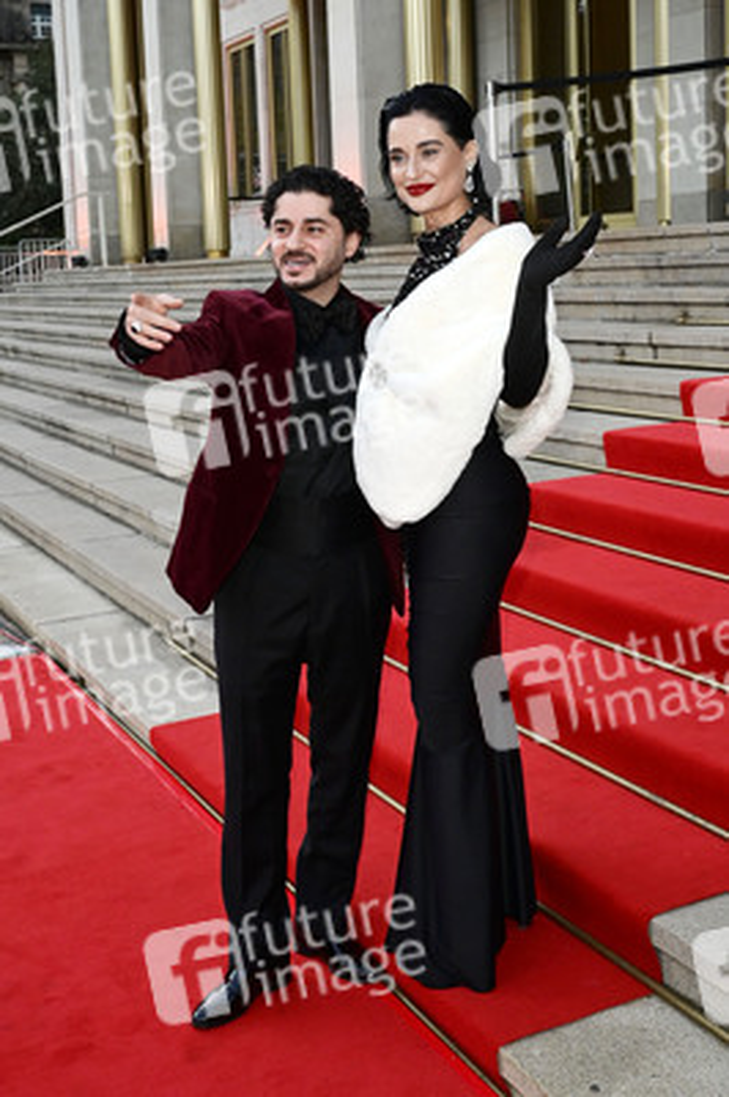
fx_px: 1034
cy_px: 548
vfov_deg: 55.8
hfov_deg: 38.8
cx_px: 364
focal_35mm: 34
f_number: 6.3
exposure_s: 1/250
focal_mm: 34
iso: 3200
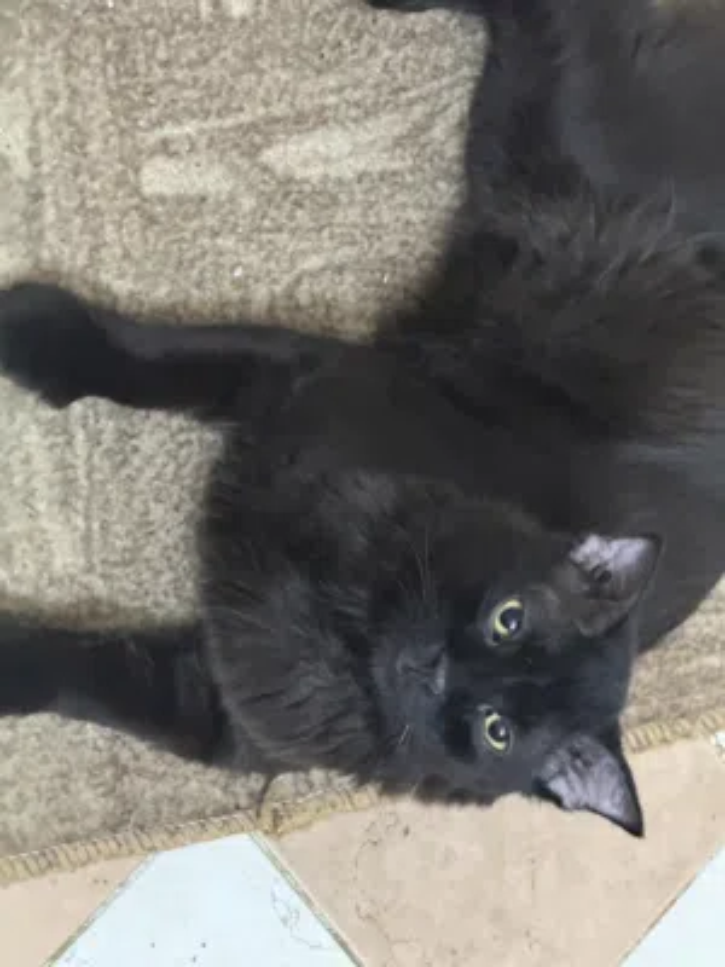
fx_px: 3351
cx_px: 362
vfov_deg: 16.4
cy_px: 484
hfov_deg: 12.3
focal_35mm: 120
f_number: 2.8
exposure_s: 1/25
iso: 1600
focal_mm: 15.66
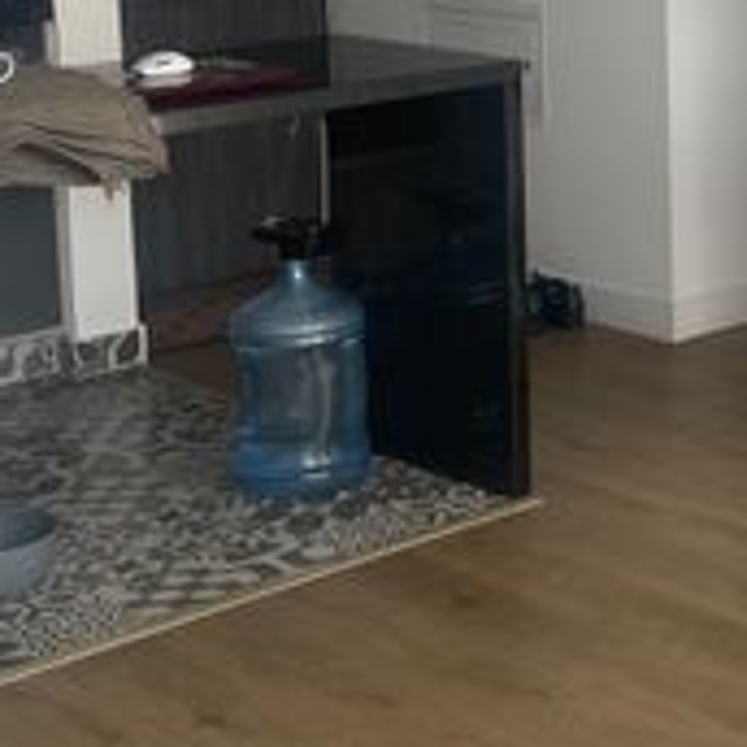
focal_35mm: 89
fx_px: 2173
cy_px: 78
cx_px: 875
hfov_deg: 18.6
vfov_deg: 19.2
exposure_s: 1/412
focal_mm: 4.2
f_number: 1.6
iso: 32
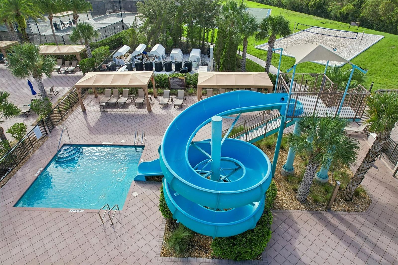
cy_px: 132
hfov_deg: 78.6
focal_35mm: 22
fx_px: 243
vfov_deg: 57.2
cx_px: 199
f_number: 2.8
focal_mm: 8.4
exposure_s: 1/1000
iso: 130
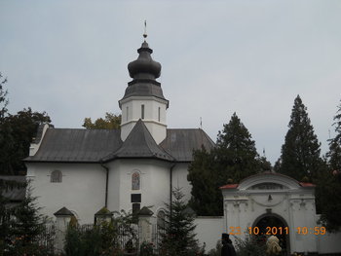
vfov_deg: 35.2
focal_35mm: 41
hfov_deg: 45.7
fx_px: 404
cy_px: 128
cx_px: 170
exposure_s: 1/400
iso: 80
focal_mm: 6.72
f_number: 5.5
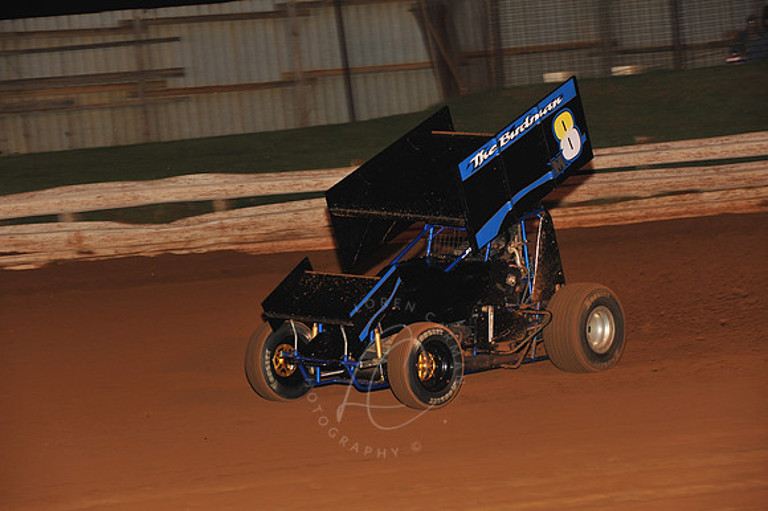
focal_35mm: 120
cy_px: 256
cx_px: 384
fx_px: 2558
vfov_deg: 11.4
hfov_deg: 17.1
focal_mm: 120
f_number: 6.3
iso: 800
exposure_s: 1/200
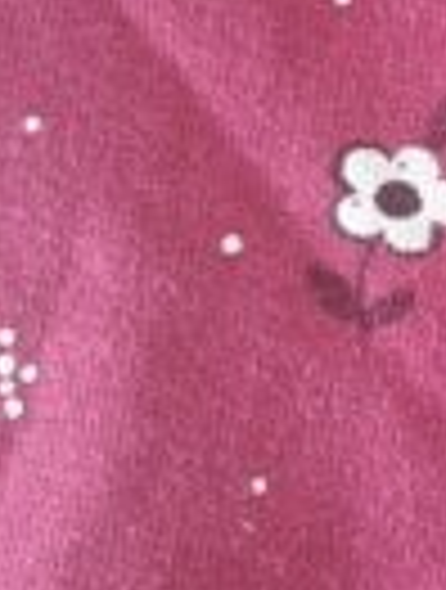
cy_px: 347
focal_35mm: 140
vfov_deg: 14.1
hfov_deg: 9.8
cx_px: 946
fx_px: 2393
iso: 320
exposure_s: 1/30
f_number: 1.8
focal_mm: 5.54
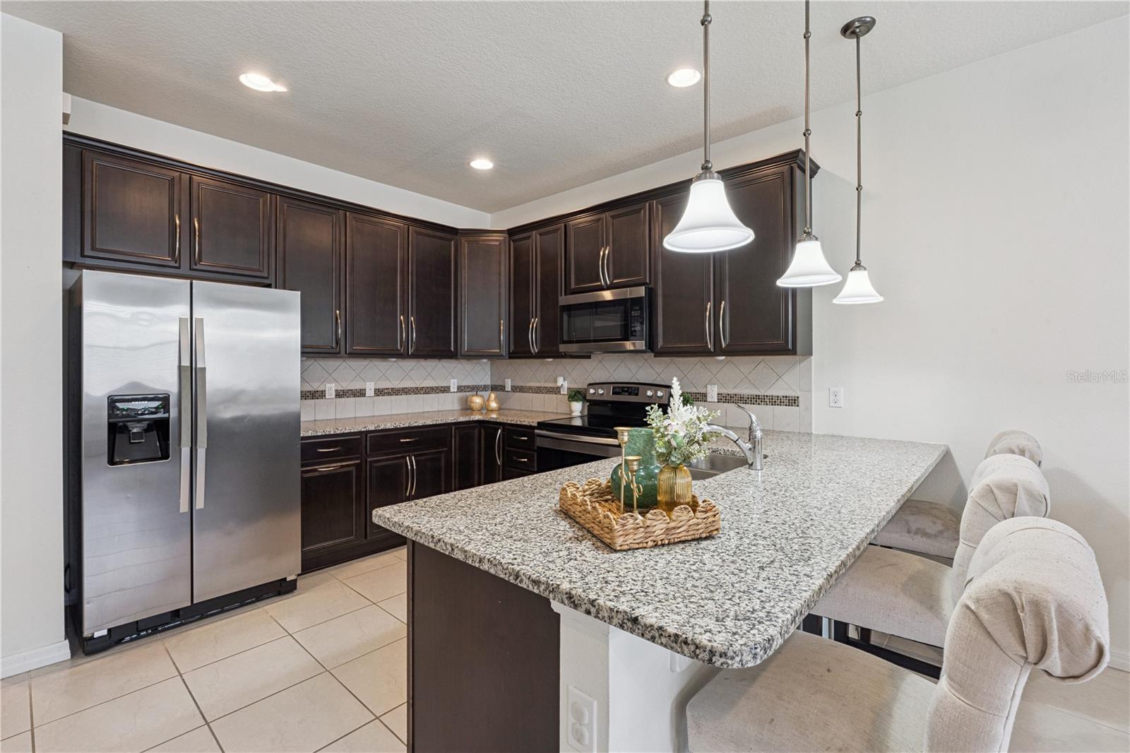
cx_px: 565
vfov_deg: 70.4
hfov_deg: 93.3
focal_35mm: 17
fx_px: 533
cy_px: 376
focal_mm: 17
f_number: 13
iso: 400
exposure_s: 1/15
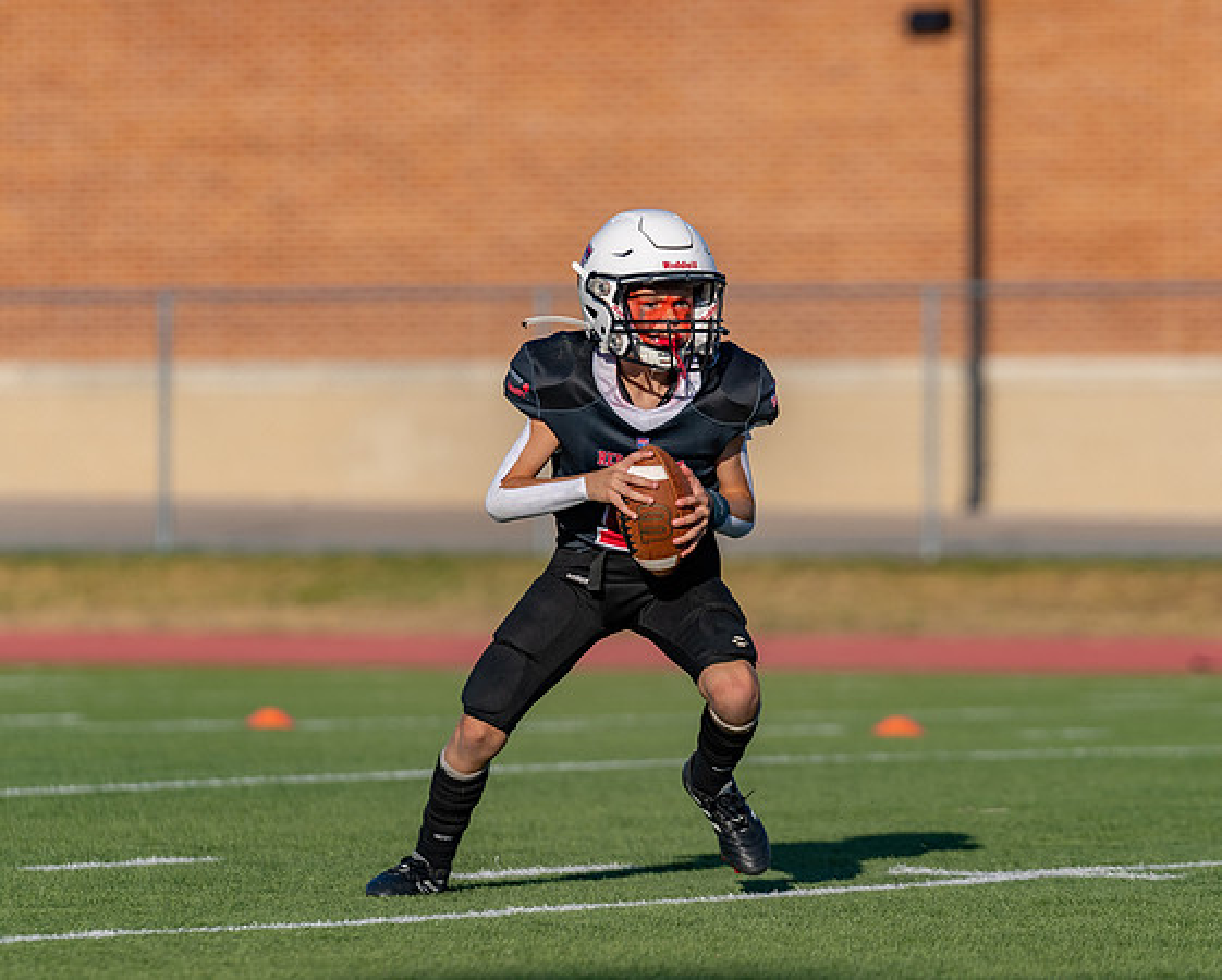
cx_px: 663
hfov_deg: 5.9
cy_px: 471
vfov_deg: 4.8
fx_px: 11780
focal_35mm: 325
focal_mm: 200
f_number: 3.5
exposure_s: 1/1600
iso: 100
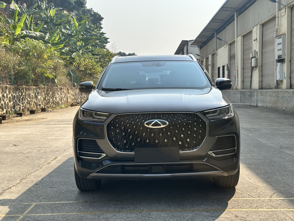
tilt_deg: -2.7
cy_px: 110
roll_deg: +0.7
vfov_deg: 30.3
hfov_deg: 39.7
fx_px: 408
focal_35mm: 48
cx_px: 147
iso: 64
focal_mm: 6.86
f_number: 1.78
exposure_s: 1/3058
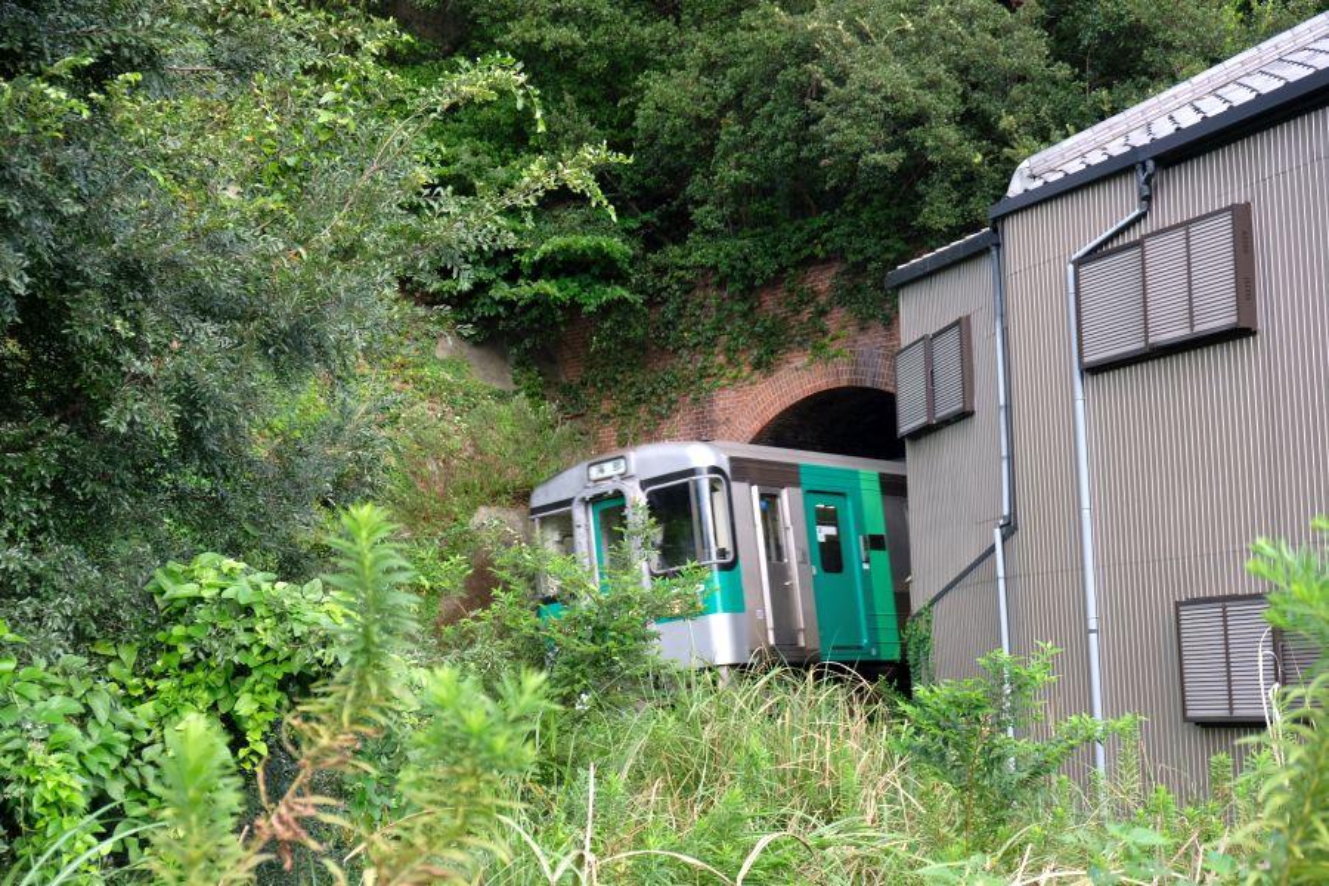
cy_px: 443
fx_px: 1883
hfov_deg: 38.9
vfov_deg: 26.5
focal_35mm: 51
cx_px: 664
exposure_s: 1/320
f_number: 3.6
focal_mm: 34.3
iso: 320
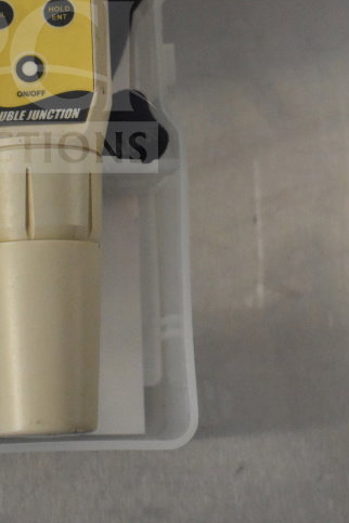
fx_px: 1323
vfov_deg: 22.0
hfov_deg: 14.9
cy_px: 87
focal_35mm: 91
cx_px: 36
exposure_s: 1/50
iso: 5600
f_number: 4.5
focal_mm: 32
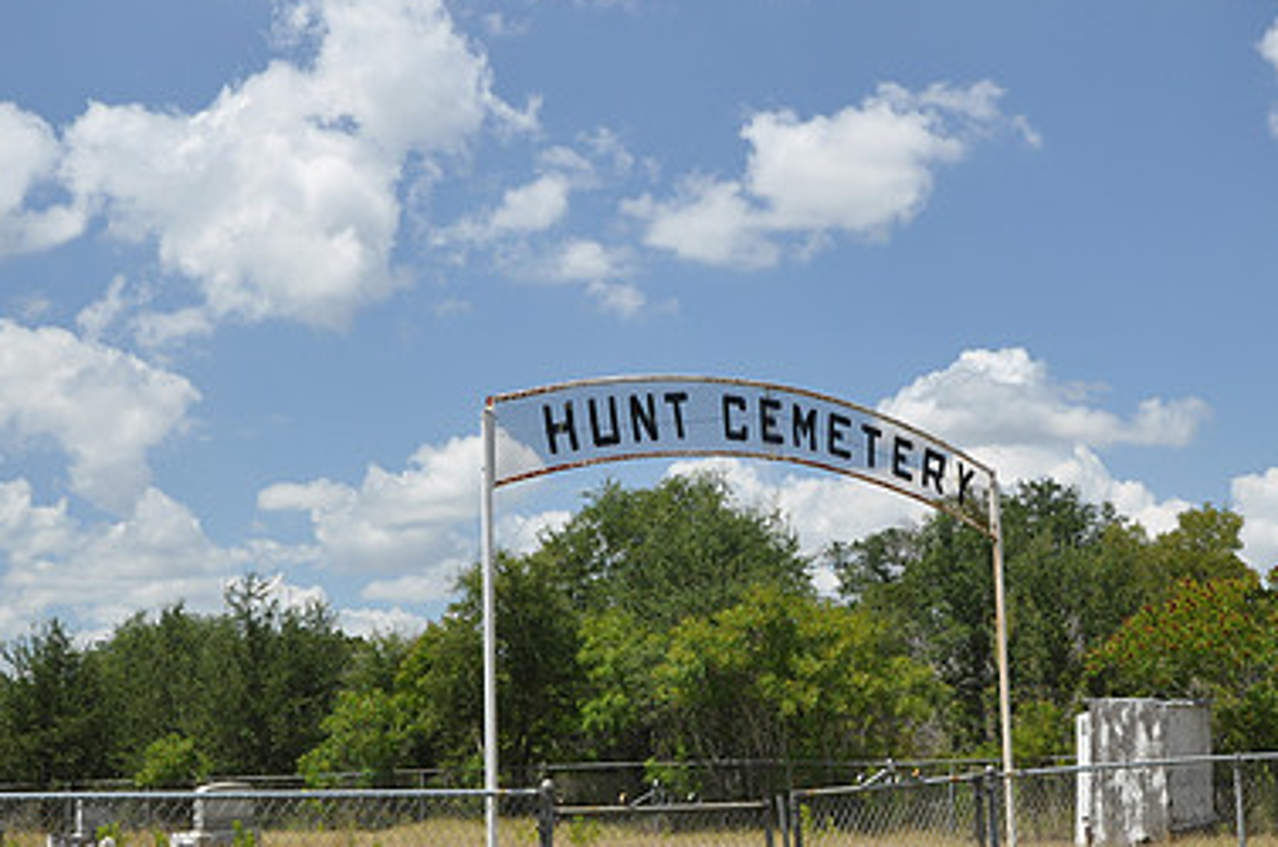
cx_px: 766
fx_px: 2126
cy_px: 523
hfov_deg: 33.3
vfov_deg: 22.5
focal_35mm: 60
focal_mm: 26
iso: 200
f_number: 8
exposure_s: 1/250
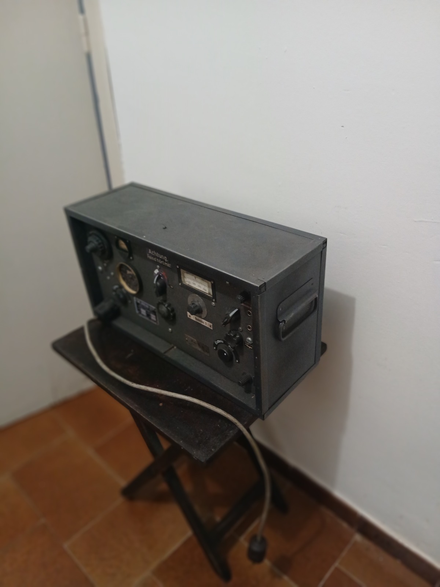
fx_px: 441
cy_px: 294
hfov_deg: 53.1
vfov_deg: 67.3
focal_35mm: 26
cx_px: 220
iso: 400
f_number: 1.8
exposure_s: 1/20
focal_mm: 3.98
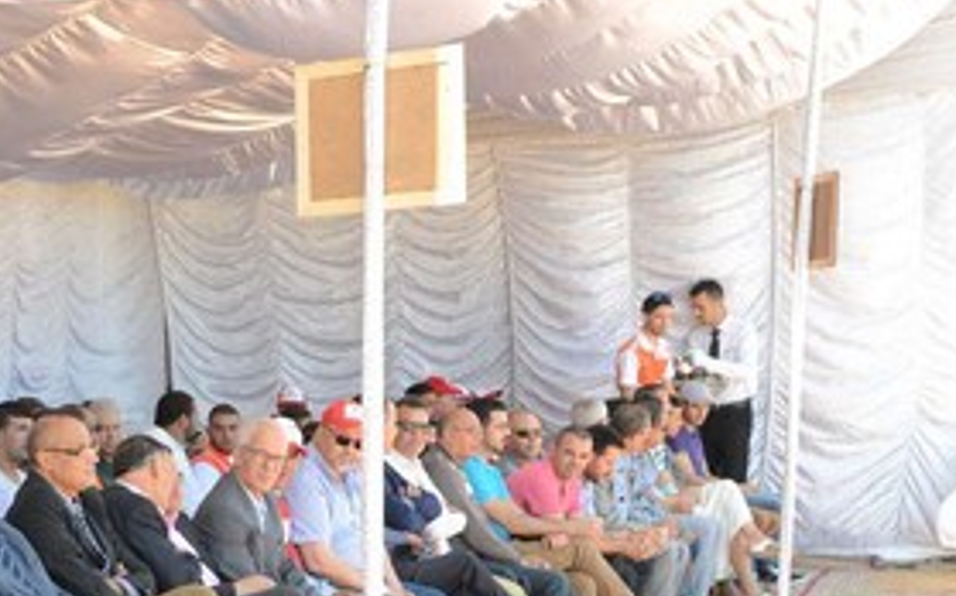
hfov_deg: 19.0
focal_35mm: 105
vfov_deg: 12.3
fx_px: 2734
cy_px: 572
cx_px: -117
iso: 200
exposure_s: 1/125
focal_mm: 30
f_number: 5
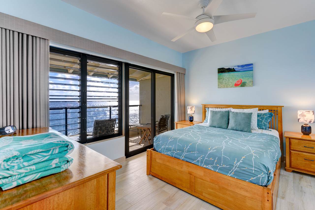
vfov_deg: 73.6
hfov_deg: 96.8
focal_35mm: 16
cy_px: 105
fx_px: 140
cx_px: 158
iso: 320
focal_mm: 16
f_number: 9
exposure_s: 1/50
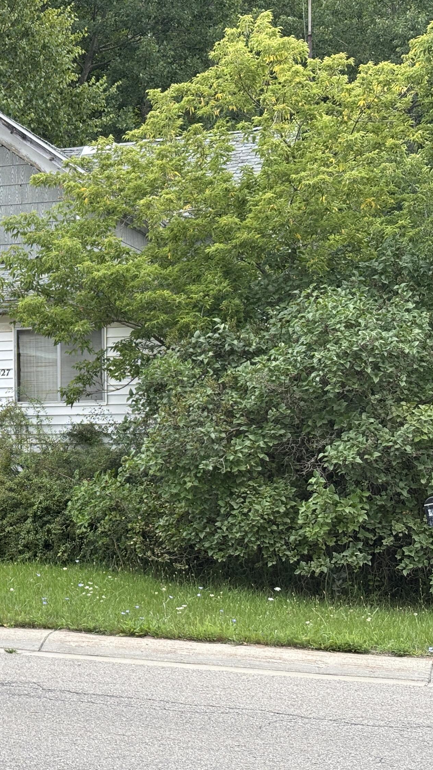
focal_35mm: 76
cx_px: -80
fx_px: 1551
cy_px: 386
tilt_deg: +1.7
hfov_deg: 15.4
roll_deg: +0.9
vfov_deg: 27.9
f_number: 1.6
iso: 32
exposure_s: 1/574
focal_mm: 5.96
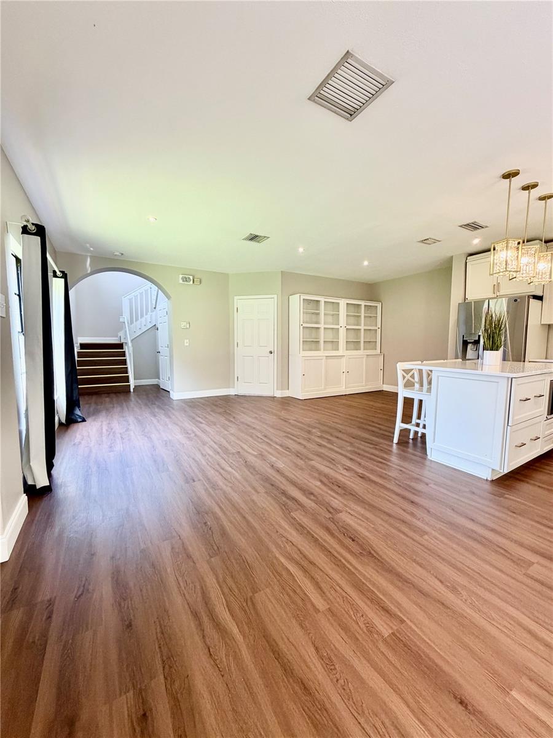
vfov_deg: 102.1
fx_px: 298
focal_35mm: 14
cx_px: 276
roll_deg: -0.1
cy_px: 369
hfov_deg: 85.7
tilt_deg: -4.5
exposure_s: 1/120
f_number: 2.2
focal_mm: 2.22
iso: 250
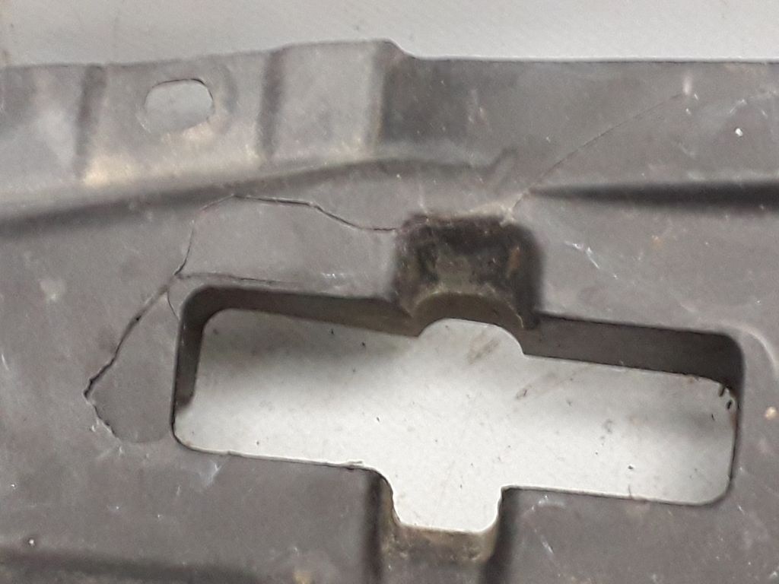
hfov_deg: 65.3
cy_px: 292
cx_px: 390
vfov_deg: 51.4
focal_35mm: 27
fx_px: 608
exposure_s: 1/25
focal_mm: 3.6
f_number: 1.9
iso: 200
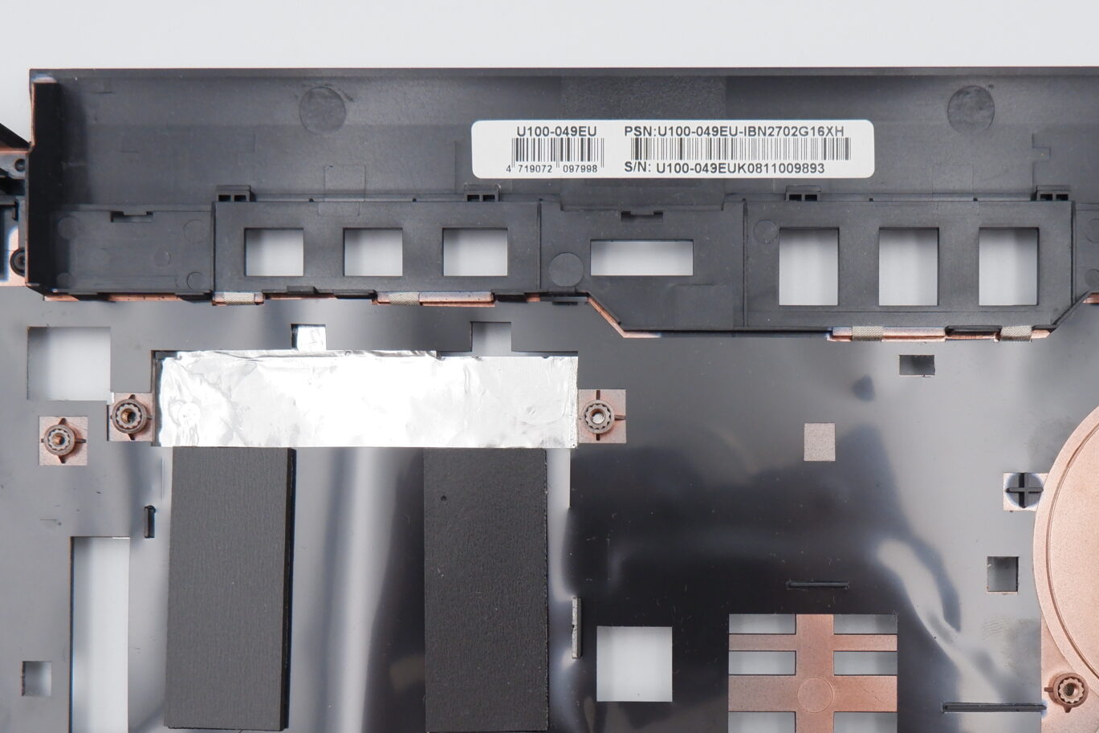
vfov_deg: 30.4
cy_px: 589
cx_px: 643
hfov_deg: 45.3
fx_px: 1313
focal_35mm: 43
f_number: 5.6
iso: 800
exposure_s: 1/240
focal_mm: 15
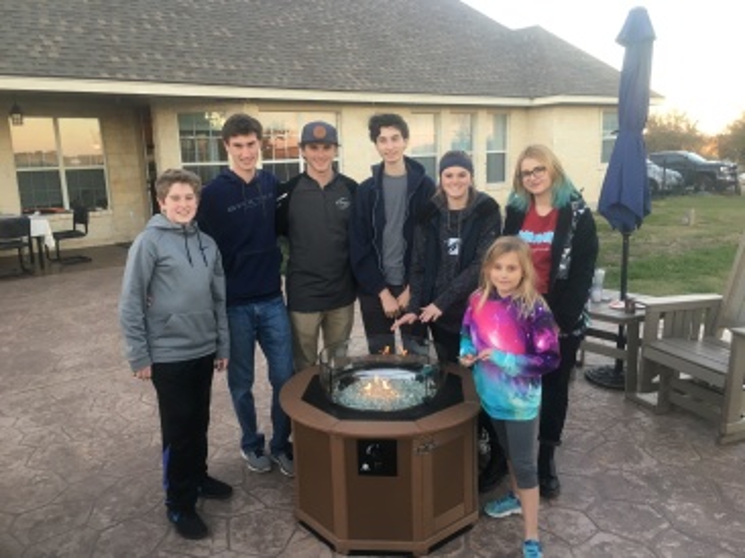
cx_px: 372
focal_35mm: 29
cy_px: 279
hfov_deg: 61.7
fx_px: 624
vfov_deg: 48.2
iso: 25
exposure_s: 1/30
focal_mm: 4.15
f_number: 2.2
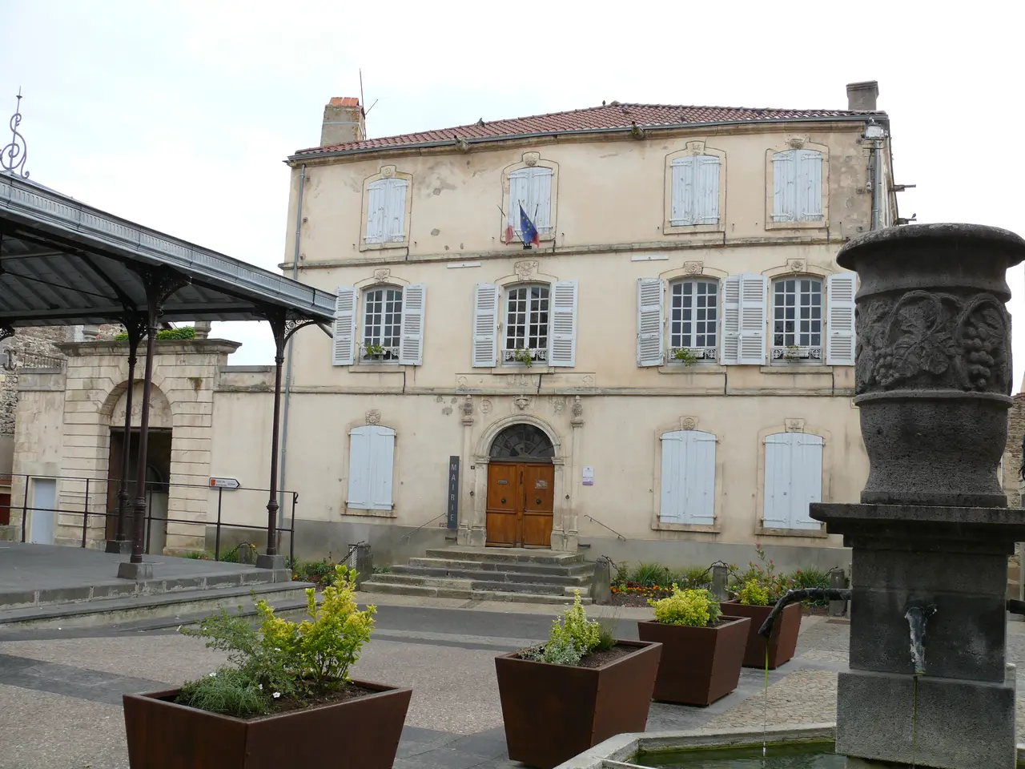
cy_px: 384
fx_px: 1036
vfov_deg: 40.7
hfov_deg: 52.6
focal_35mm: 35
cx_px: 512
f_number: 4
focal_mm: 7.4
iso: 100
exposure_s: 1/160
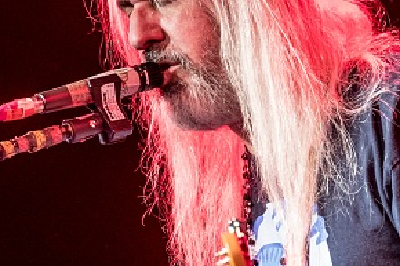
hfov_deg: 2.8
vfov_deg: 1.8
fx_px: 8273
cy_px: 194
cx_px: 359
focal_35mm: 745
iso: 800
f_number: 2.8
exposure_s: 1/100
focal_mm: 200
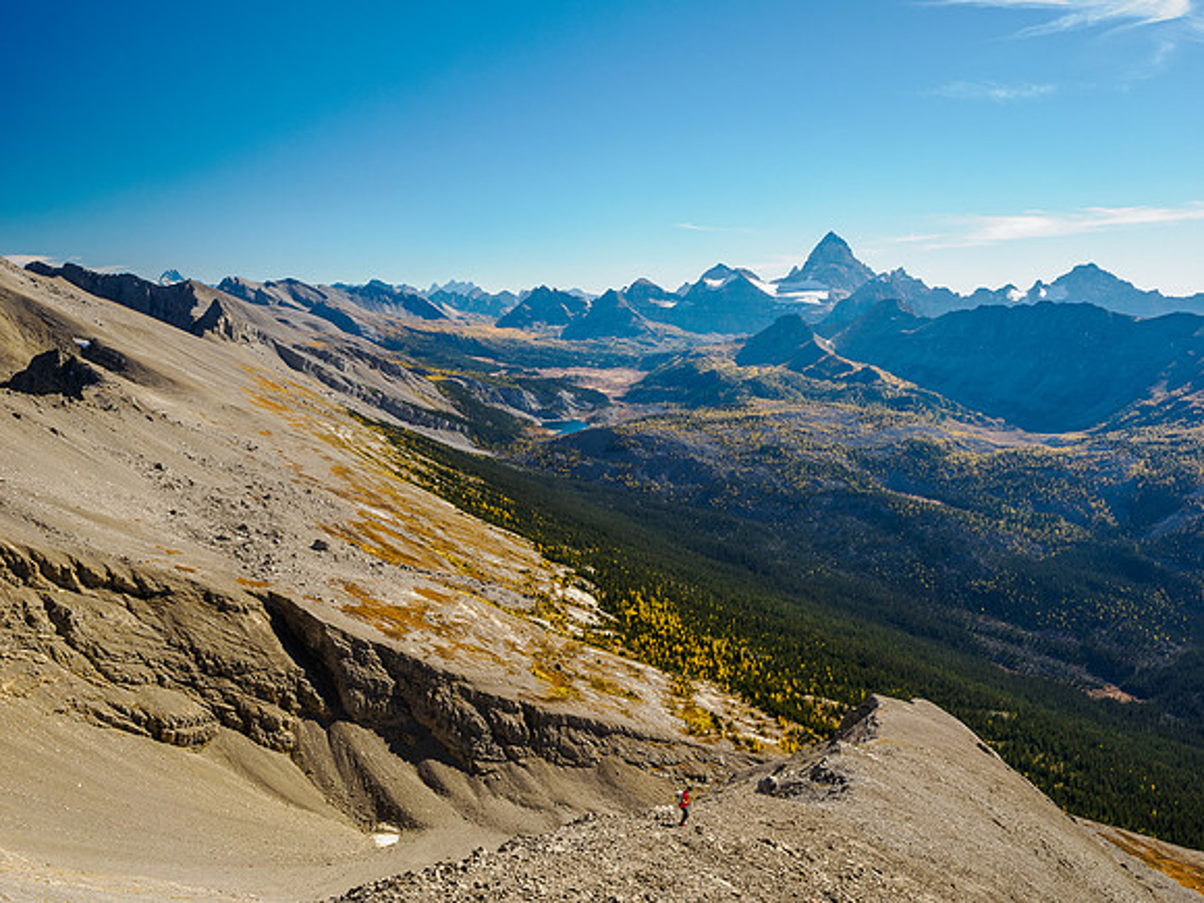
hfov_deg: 63.4
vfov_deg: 49.7
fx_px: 974
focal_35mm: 28
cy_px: 452
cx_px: 602
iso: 200
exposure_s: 1/125
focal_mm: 14
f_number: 8
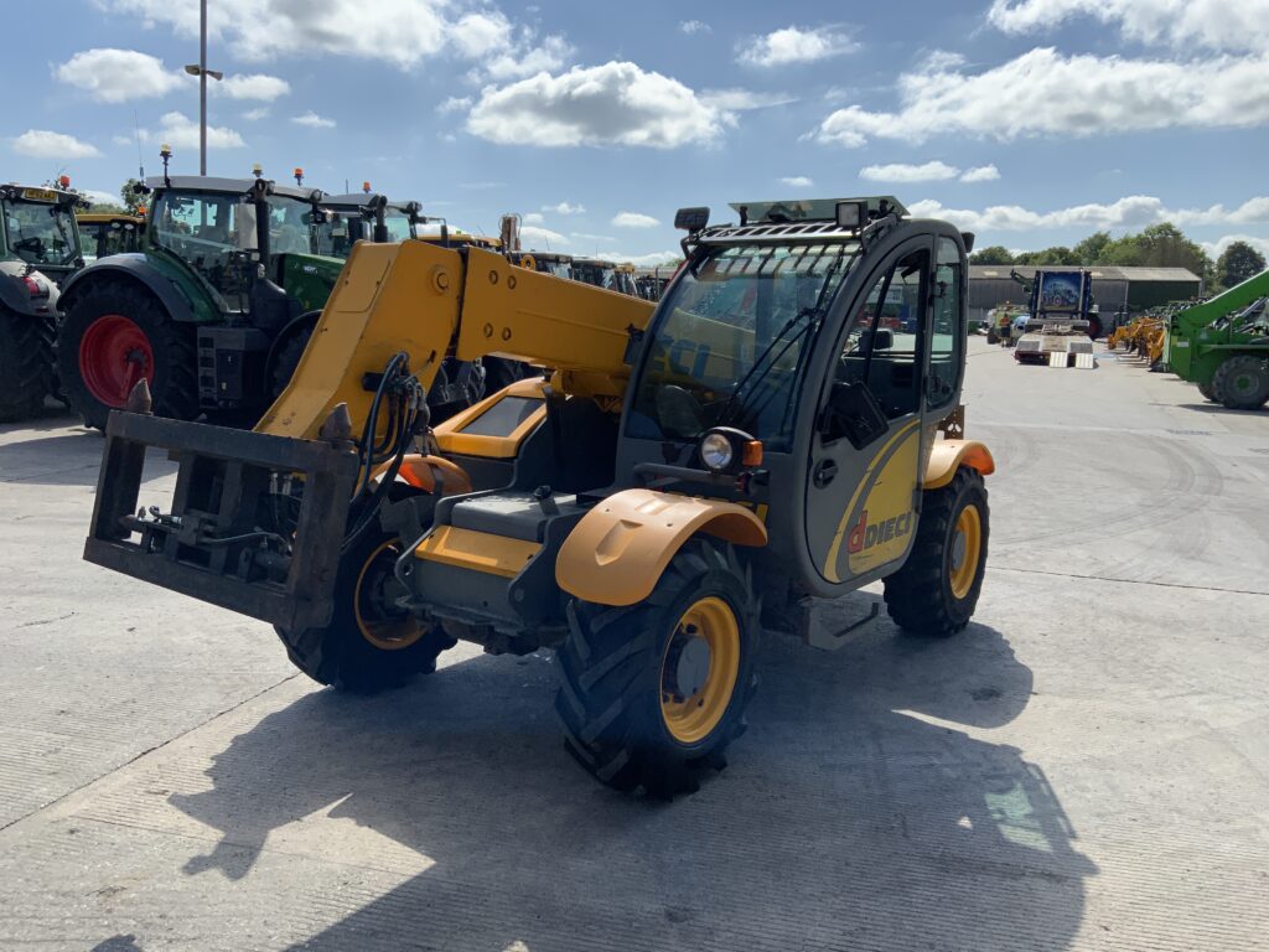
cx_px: 634
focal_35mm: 29
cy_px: 476
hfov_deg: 61.7
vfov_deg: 48.2
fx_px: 1063
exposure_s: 1/2538
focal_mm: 3
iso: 20
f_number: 1.8
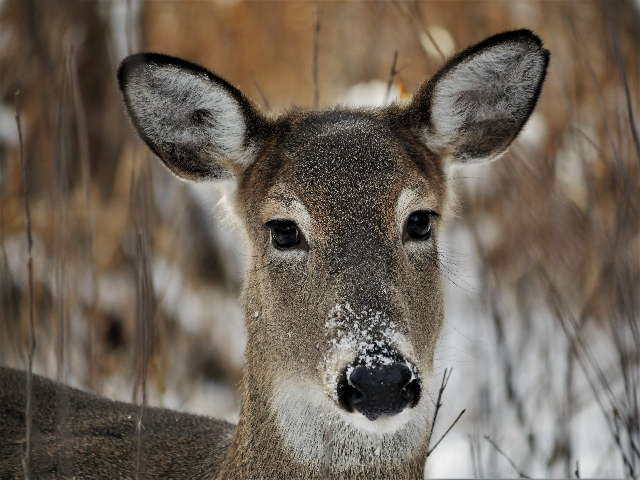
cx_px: 320
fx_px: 11098
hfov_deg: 3.3
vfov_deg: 2.5
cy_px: 240
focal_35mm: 600
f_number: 5.6
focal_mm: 300
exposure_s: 1/250
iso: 400
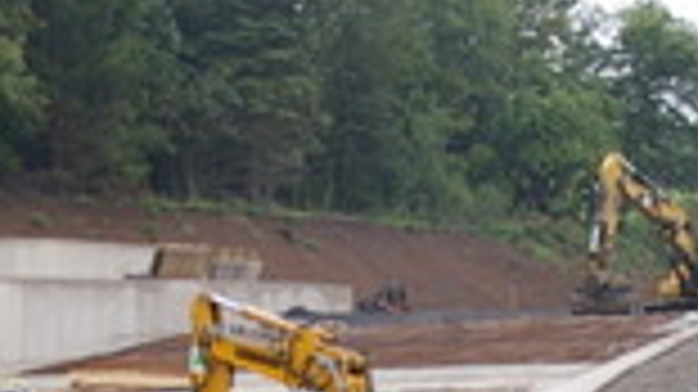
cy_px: 469
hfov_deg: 12.6
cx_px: 320
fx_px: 3158
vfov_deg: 7.0
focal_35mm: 171
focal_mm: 21
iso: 200
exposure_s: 1/400
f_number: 4
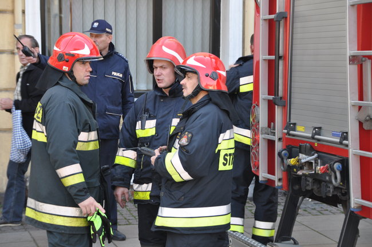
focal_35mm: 98
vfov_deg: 14.0
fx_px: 1006
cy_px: 124
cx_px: 186
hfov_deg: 20.9
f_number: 5.3
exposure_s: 1/125
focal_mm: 65
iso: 400
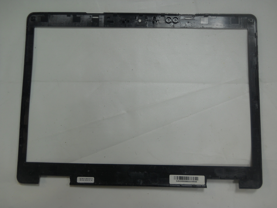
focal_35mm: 41
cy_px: 104
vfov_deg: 35.1
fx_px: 328
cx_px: 138
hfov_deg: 45.8
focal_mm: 6.72
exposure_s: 1/30
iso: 100
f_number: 3.1
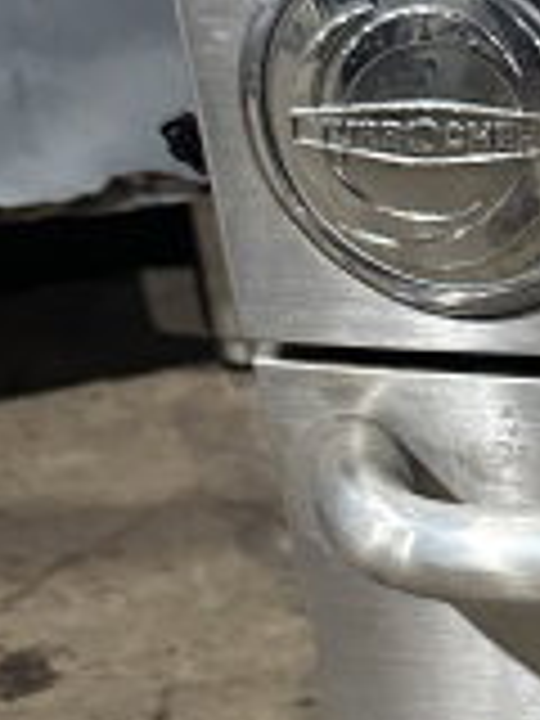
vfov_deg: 15.7
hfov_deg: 10.7
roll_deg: +2.1
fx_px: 2538
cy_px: 776
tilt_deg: -28.8
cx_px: 1210
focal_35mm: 122
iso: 400
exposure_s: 1/60
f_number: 1.78
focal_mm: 6.86
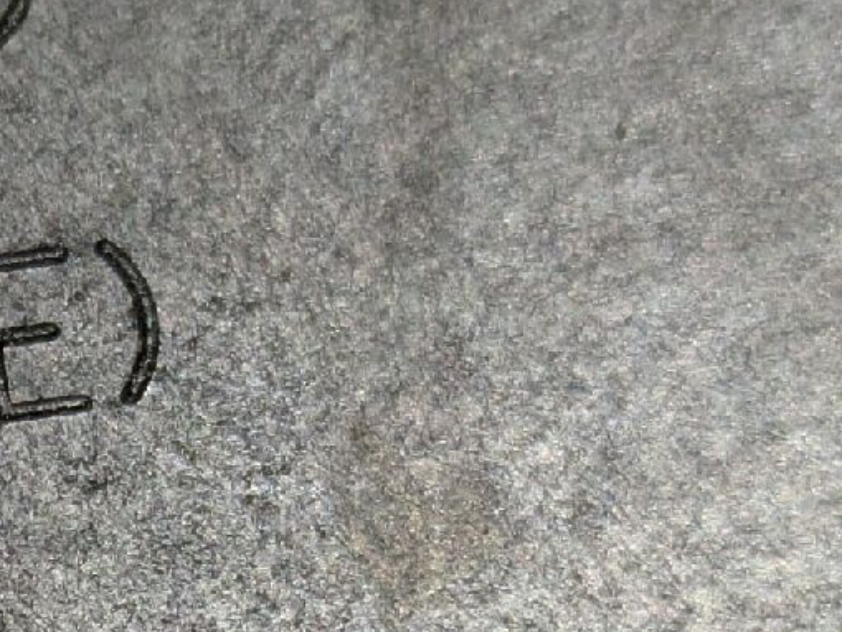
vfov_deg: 7.7
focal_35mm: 192
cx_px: -172
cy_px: 785
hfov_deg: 10.1
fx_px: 4672
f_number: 1.89
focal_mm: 5.43
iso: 226
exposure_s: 1/100
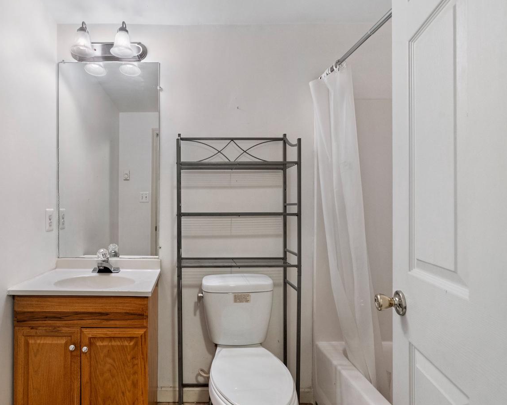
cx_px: 191
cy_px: 210
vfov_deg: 70.8
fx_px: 285
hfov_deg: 81.8
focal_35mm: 19
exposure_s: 1/320
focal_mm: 16
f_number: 8
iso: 1250
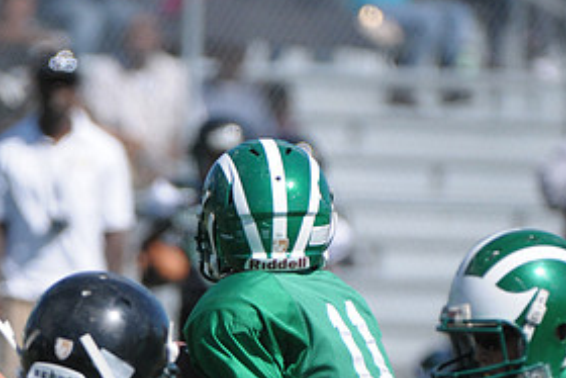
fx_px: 14157
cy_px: 493
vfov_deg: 1.5
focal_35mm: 900
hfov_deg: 2.3
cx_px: 189
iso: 640
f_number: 4
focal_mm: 290
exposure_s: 1/5000
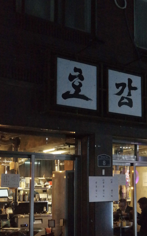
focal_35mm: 51
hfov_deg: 24.9
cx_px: 117
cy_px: 150
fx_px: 327
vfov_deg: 39.3
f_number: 4.5
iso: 6400
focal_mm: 22
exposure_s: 1/125
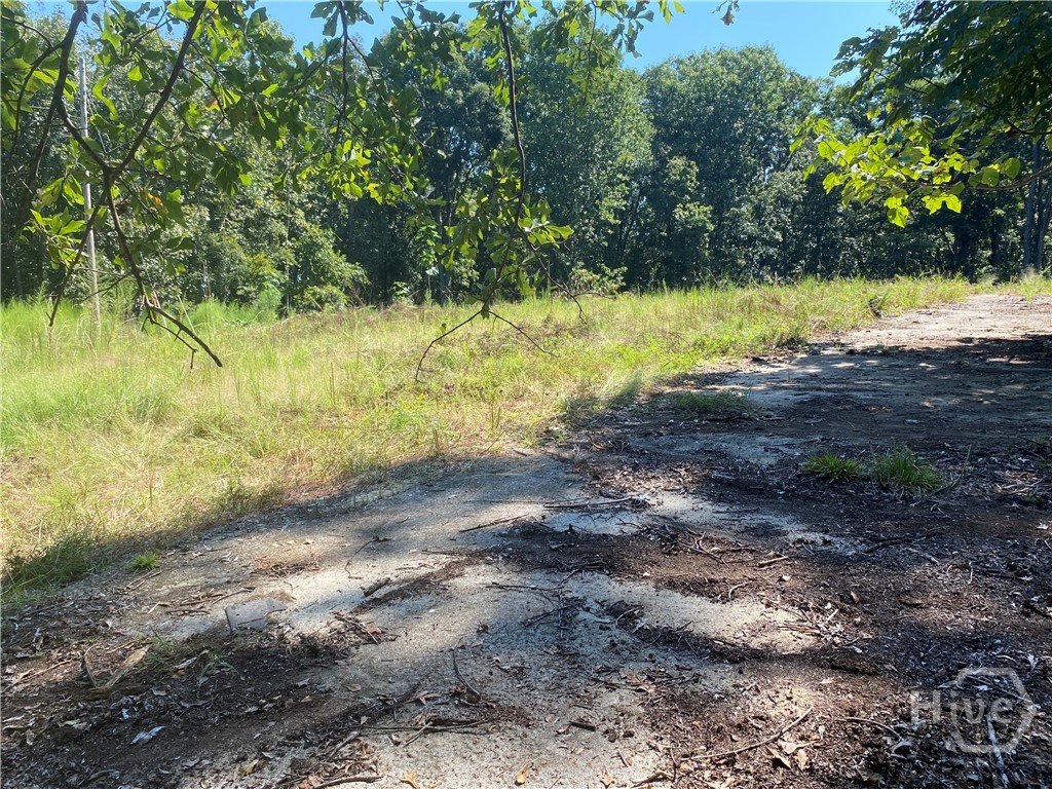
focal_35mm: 26
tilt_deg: -4.1
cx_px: 526
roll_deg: -0.8
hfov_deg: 67.3
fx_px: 790
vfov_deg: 53.1
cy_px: 394
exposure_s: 1/613
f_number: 1.8
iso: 32
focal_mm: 4.25
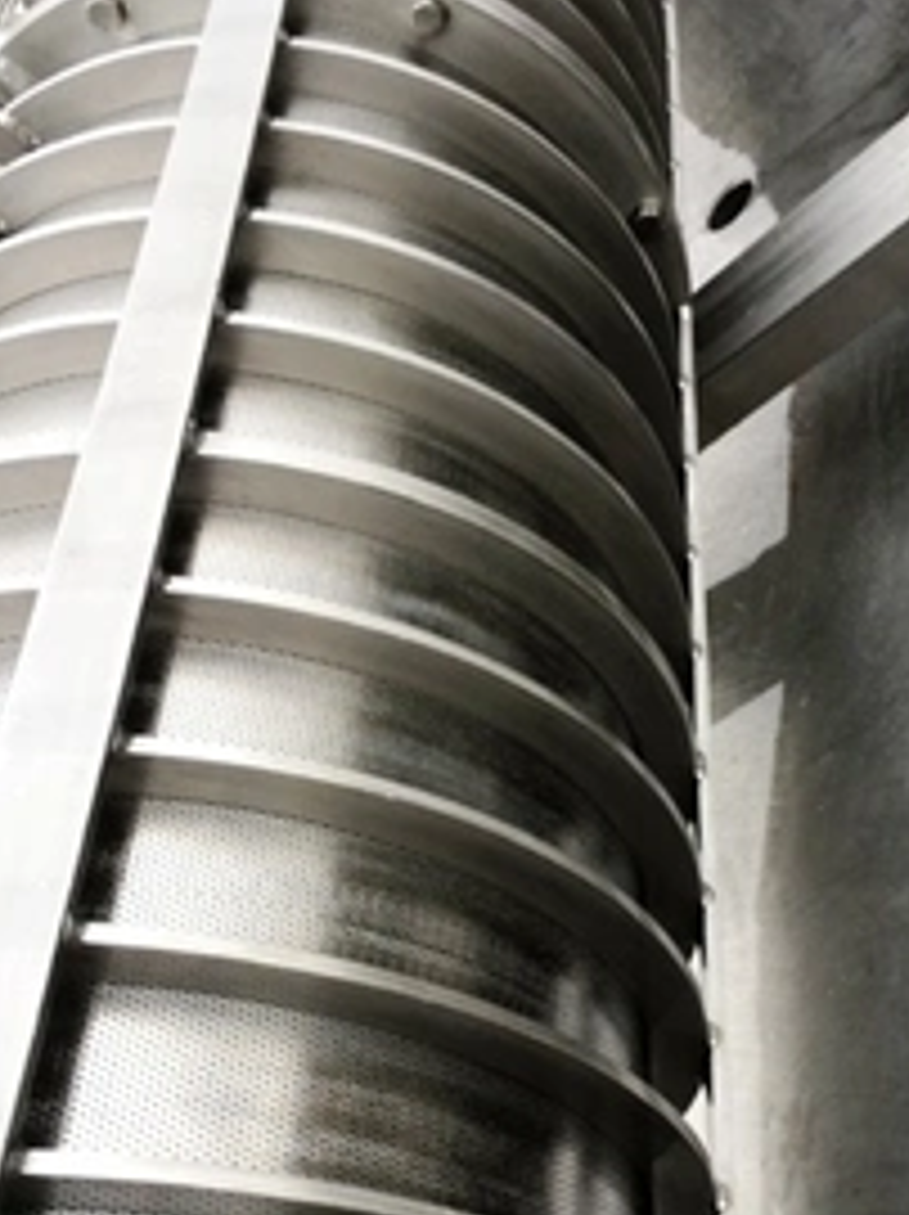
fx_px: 1508
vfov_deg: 43.6
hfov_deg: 33.4
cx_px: 562
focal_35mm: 43
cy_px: 747
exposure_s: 1/133
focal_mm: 4.15
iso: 25
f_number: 2.2
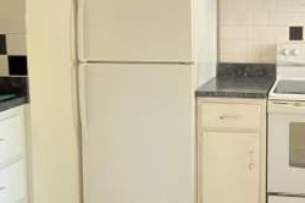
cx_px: 266
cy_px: 53
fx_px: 440
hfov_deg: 36.2
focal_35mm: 52
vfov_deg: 25.6
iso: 8000
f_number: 1.5
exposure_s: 1/17
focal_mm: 5.7
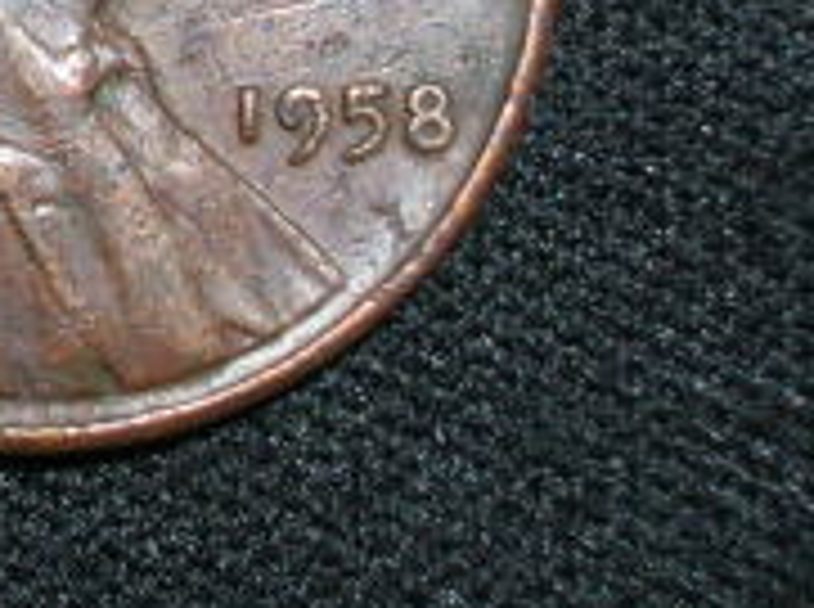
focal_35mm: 166
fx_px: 3896
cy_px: -191
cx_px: -463
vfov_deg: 8.8
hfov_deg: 11.4
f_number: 5.6
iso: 50
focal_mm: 8.4
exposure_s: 1/60.1
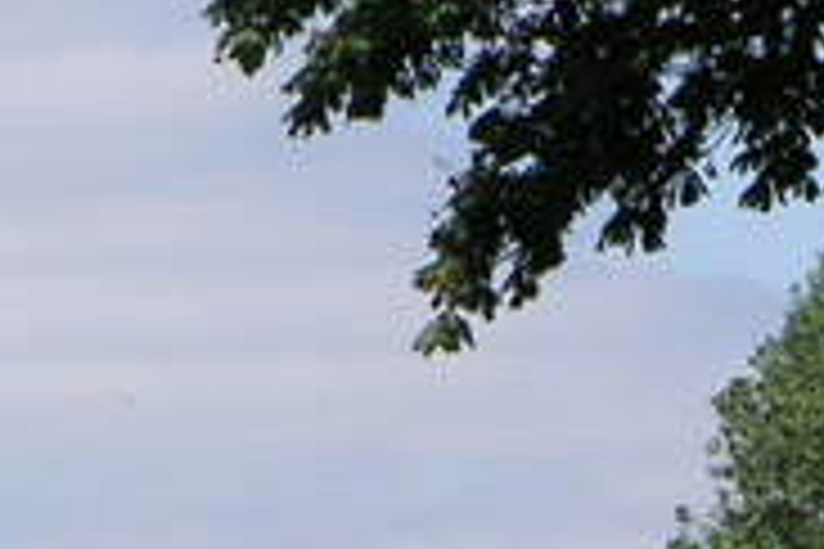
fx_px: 9384
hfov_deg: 5.0
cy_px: 441
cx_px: 662
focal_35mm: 410
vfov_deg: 3.4
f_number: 3.6
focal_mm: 17.1
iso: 50
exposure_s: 1/750
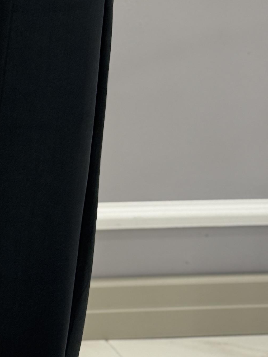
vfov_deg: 13.7
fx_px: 1476
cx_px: -43
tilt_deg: -7.9
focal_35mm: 143
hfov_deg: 10.2
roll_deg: -2.4
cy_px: 74
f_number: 1.78
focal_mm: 6.76
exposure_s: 1/100
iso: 125
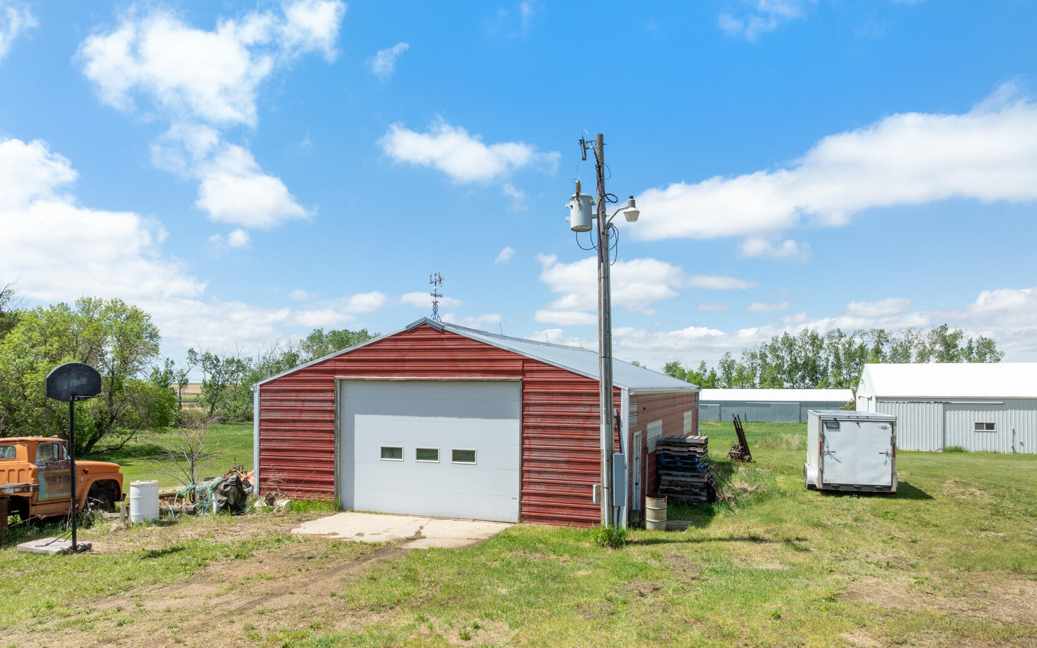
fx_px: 735
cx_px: 527
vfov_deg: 47.5
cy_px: 368
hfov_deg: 70.4
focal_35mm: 26
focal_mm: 12.29
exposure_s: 1/1000
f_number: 6.3
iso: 200
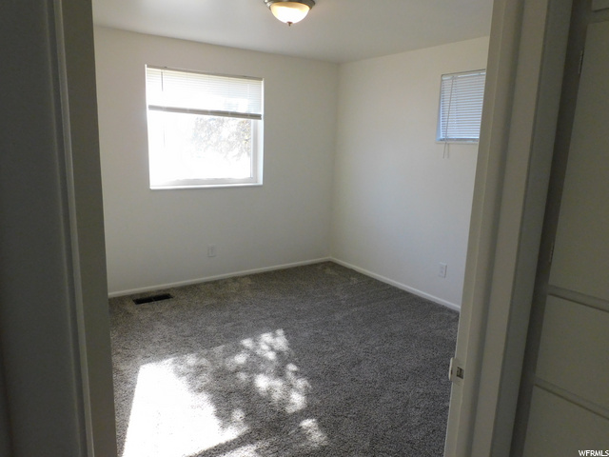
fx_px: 422
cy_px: 228
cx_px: 304
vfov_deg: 56.8
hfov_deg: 71.6
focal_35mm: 24
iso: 400
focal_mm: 4.3
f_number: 3.3
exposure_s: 1/200
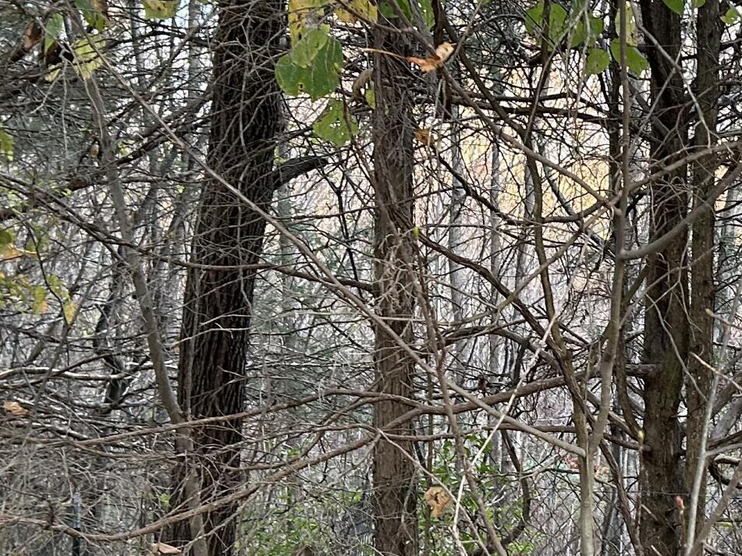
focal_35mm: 82
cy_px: 283
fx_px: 1757
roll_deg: +1.2
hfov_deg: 23.1
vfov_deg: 18.0
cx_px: 708
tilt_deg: -0.2
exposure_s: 1/121
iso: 125
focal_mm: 5.7
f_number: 1.5
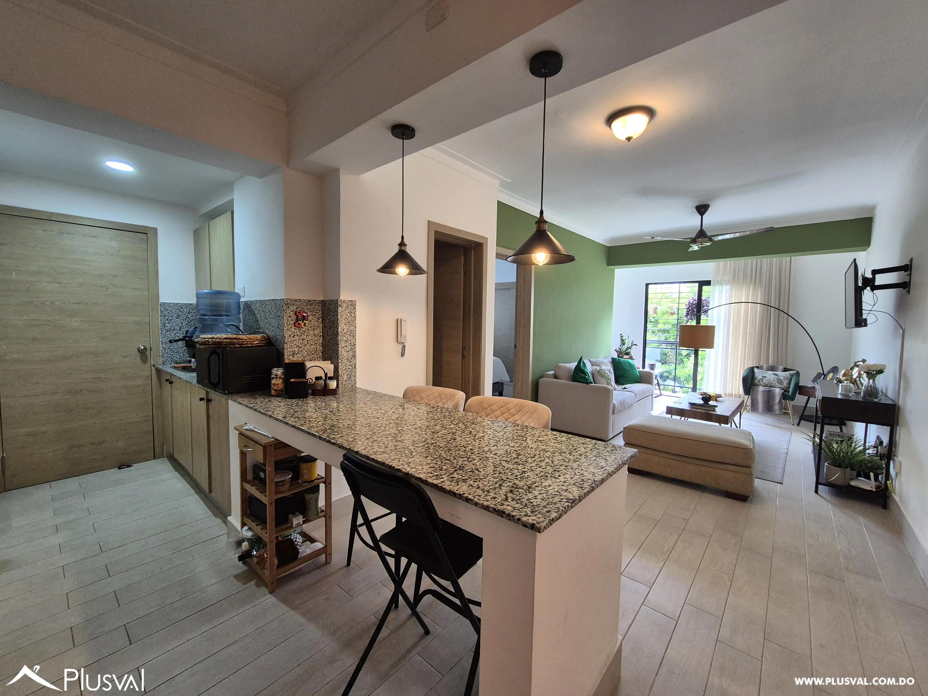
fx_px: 349
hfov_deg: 106.2
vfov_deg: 89.9
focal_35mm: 13
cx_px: 464
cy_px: 348
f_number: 2.2
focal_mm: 2.2
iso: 160
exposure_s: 1/60
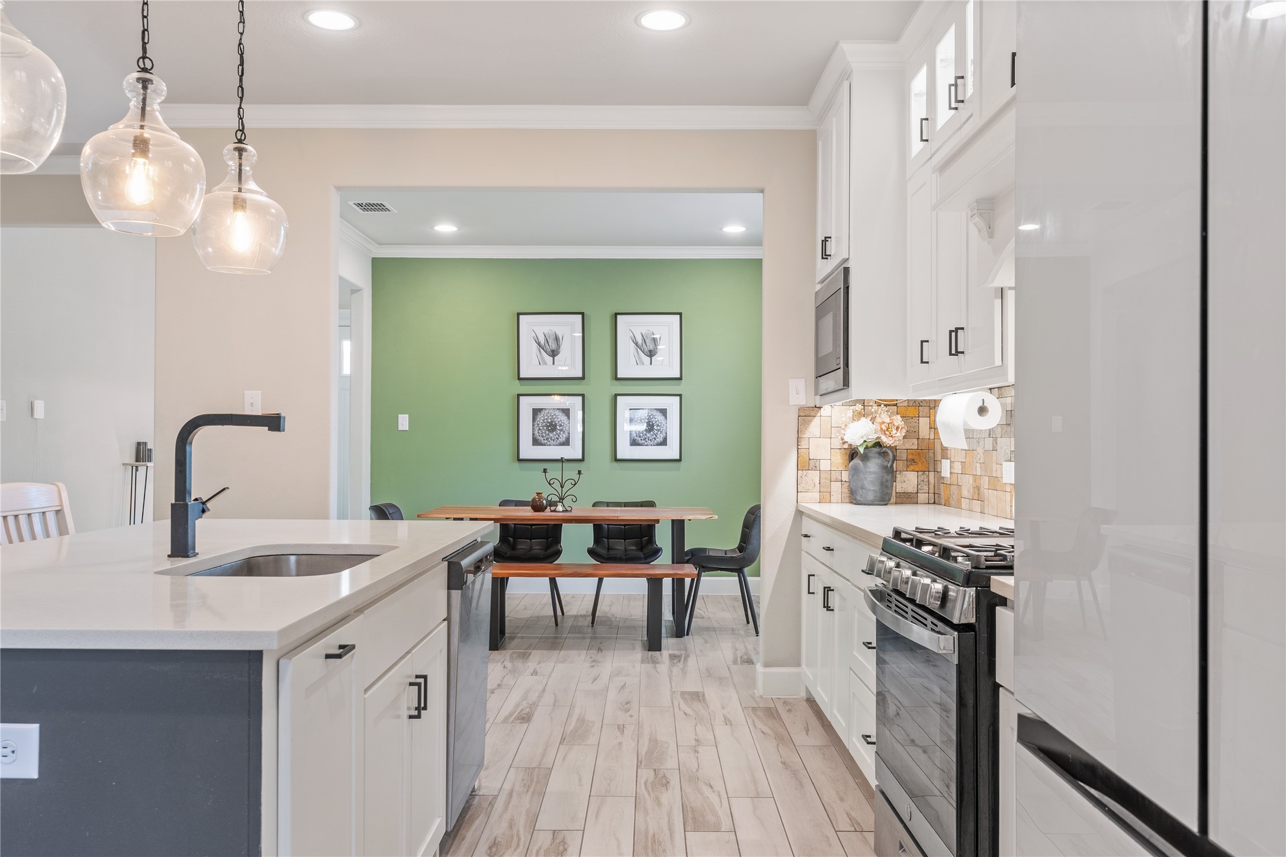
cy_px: 428
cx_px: 643
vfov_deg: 45.0
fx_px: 1036
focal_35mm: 29
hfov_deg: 63.7
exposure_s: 1/2.5
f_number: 9
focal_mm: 29
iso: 320
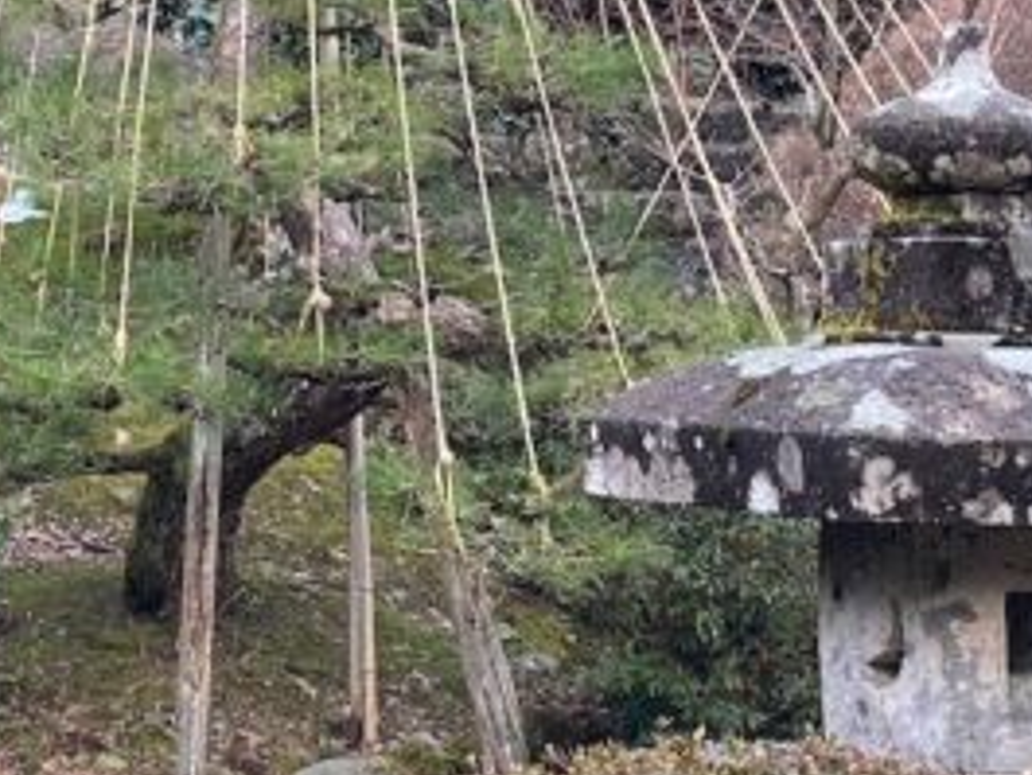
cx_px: -241
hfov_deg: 12.3
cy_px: -339
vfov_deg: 9.2
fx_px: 4683
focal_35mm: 157
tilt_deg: +5.7
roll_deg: -0.2
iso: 50
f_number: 2
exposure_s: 1/122
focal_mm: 6
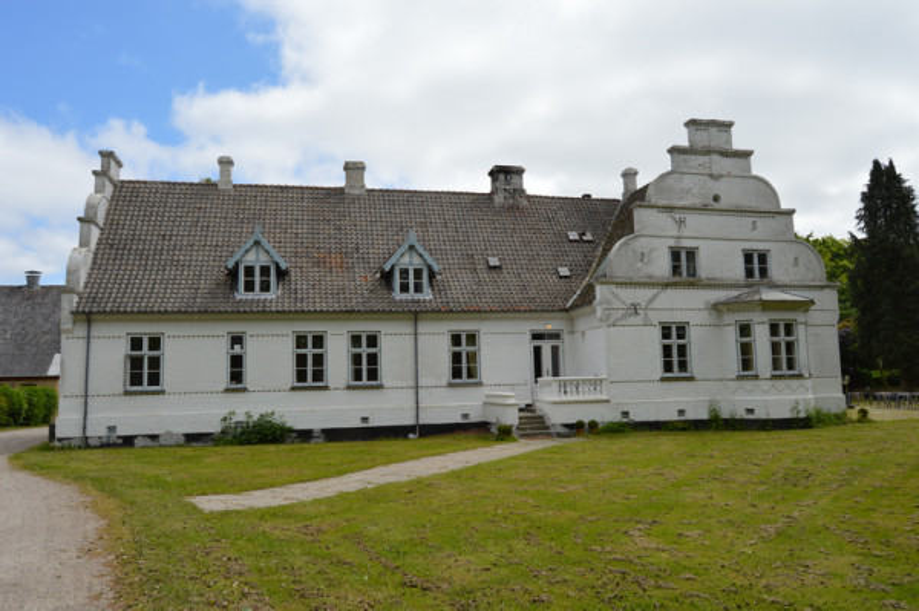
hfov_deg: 67.4
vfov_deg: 47.9
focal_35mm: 27
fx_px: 689
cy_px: 306
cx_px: 460
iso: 100
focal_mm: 18
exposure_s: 1/250
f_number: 8
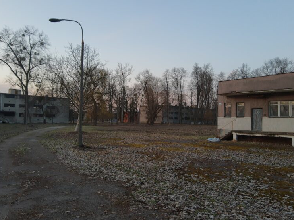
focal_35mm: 27
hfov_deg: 65.3
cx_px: 149
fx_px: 229
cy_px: 113
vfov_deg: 51.3
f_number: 1.8
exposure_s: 1/50
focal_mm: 3.95
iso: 93
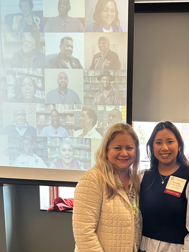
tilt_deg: -12.5
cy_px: 212
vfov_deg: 36.5
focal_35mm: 50
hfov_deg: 28.5
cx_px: 151
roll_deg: -2.2
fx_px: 364
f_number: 1.5
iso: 125
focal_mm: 5.7
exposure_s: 1/120
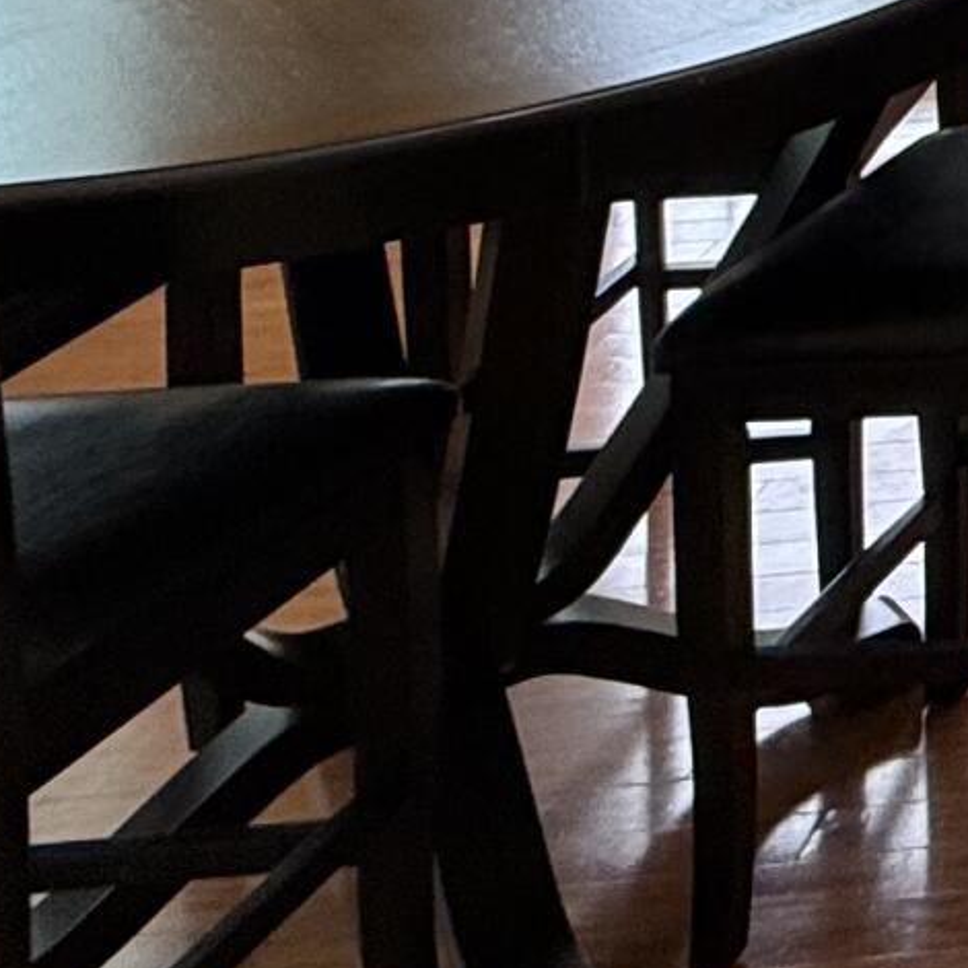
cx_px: 2369
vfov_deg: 18.2
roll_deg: -1.5
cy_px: -673
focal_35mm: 79
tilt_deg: -3.6
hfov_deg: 14.2
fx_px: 2499
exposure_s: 1/120
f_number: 2.2
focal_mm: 2.22
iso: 80
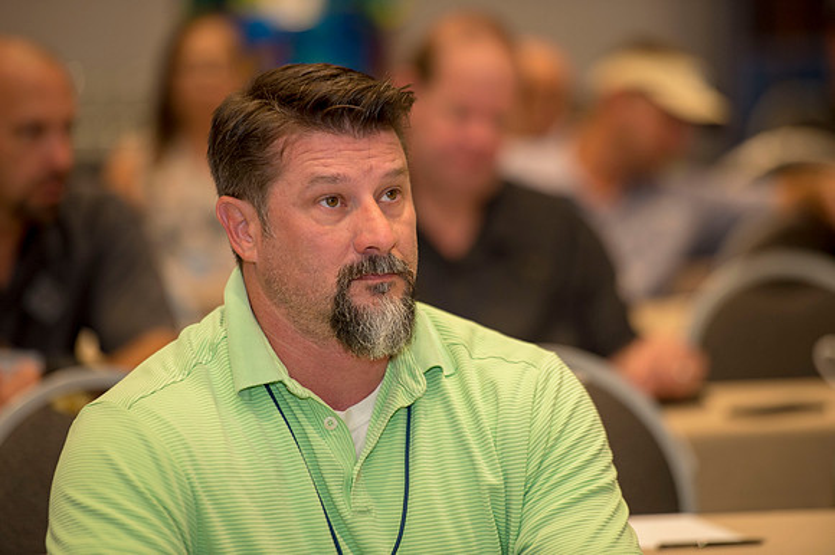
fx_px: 4636
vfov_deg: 6.9
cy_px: 278
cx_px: 418
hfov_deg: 10.3
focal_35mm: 200
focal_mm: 200
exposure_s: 1/200
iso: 1250
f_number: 2.8
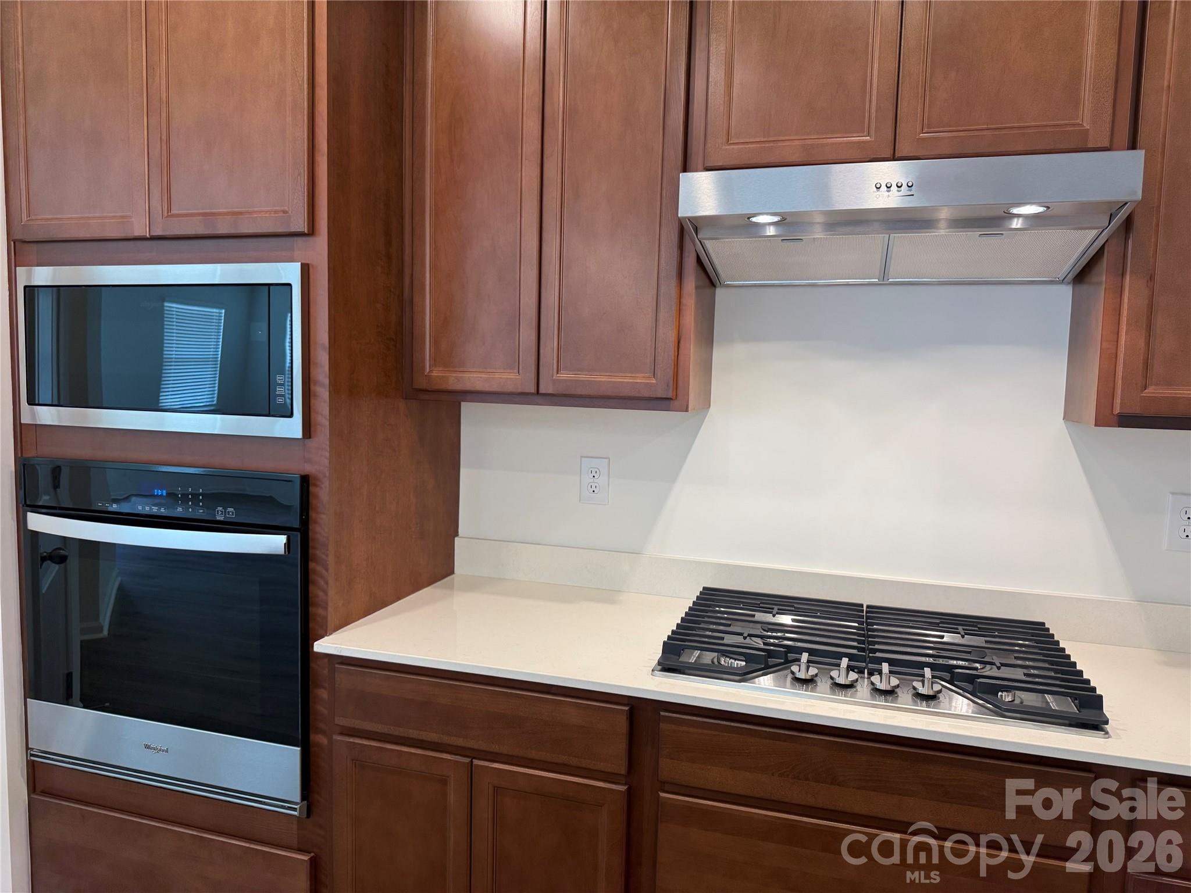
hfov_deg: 71.6
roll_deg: -2.6
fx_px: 826
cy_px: 446
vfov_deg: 56.8
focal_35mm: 24
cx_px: 596
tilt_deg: -4.2
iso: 160
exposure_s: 1/120
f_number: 1.78
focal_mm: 6.76
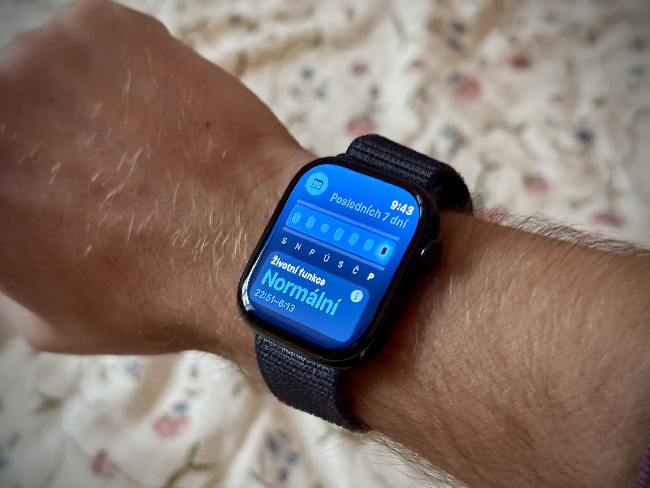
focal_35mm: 48
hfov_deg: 39.7
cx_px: 325
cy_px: 244
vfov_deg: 30.3
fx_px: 901
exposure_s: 1/20
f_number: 1.78
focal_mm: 6.76
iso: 640
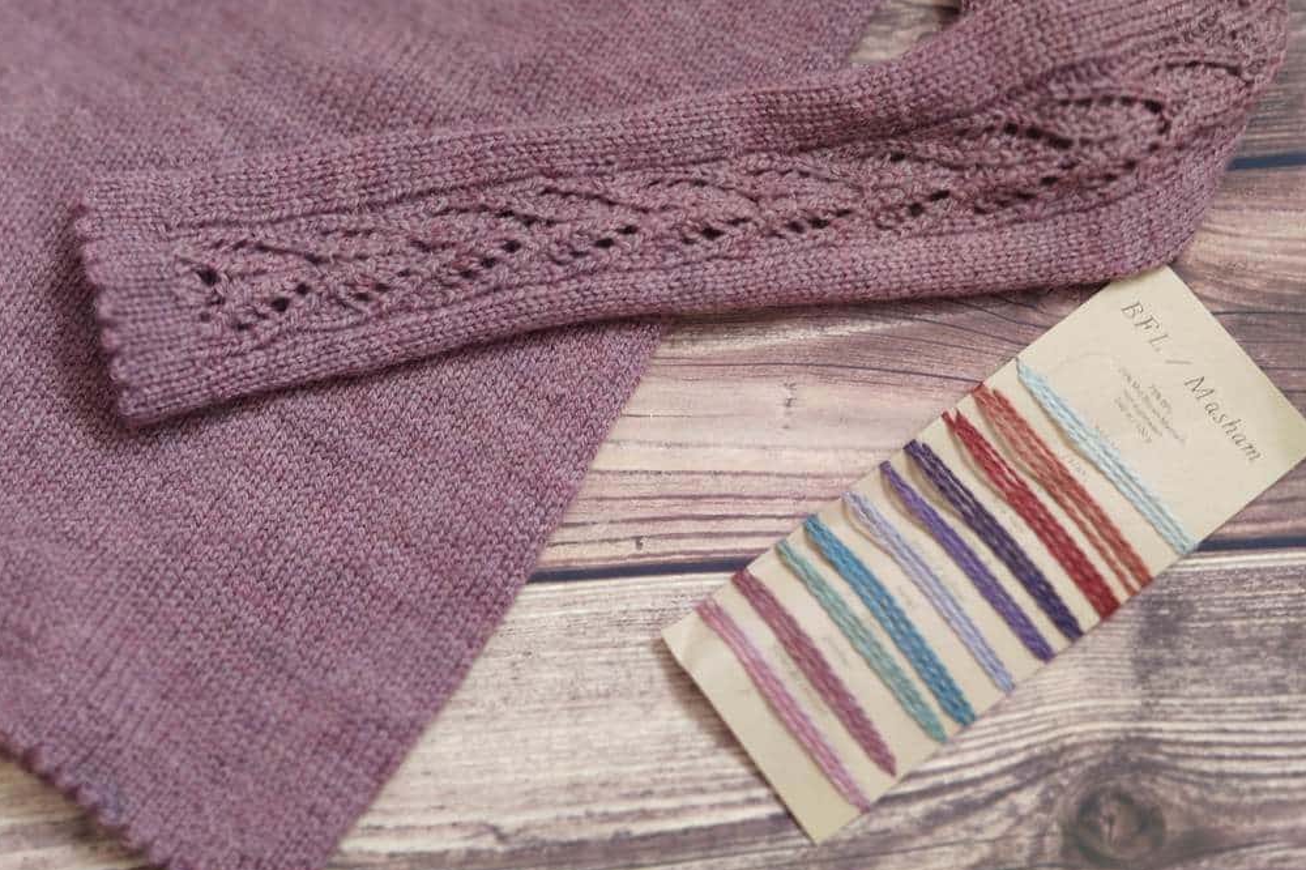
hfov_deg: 45.4
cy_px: 400
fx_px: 1559
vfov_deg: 31.2
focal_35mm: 43
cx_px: 650
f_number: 2
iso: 490
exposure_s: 1/50
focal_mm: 8.16
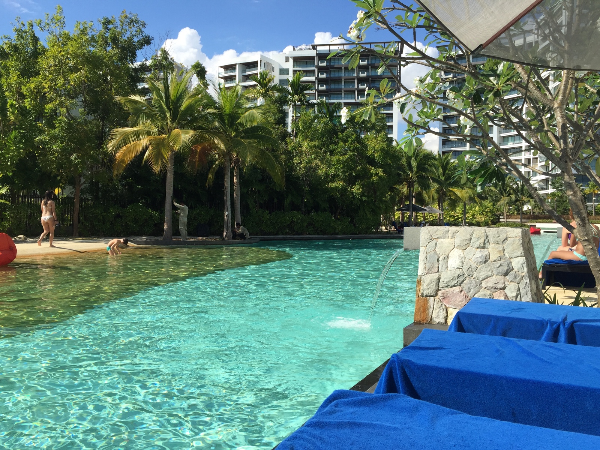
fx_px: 503
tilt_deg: +0.3
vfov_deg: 48.2
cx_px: 300
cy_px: 225
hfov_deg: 61.7
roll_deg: -1.6
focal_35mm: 29
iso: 32
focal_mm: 4.15
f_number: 2.2
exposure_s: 1/1883
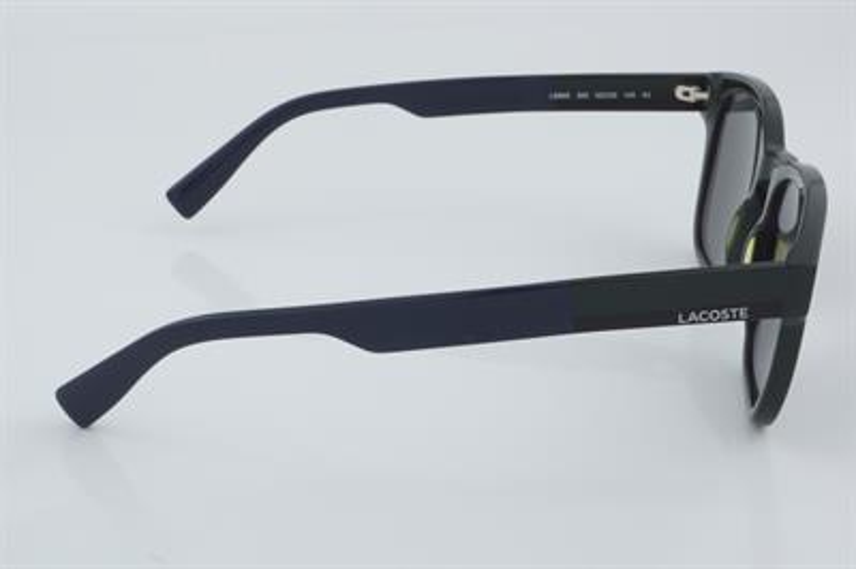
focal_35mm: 68
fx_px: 1604
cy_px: 284
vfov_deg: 20.1
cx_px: 428
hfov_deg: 29.9
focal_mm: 45
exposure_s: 1/4
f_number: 32
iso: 100
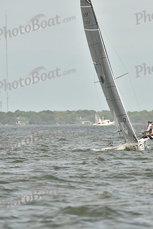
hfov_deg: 2.4
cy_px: 101
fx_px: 3678
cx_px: 105
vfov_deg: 3.6
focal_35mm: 578
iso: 320
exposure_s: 1/1250
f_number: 7.1
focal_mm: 400
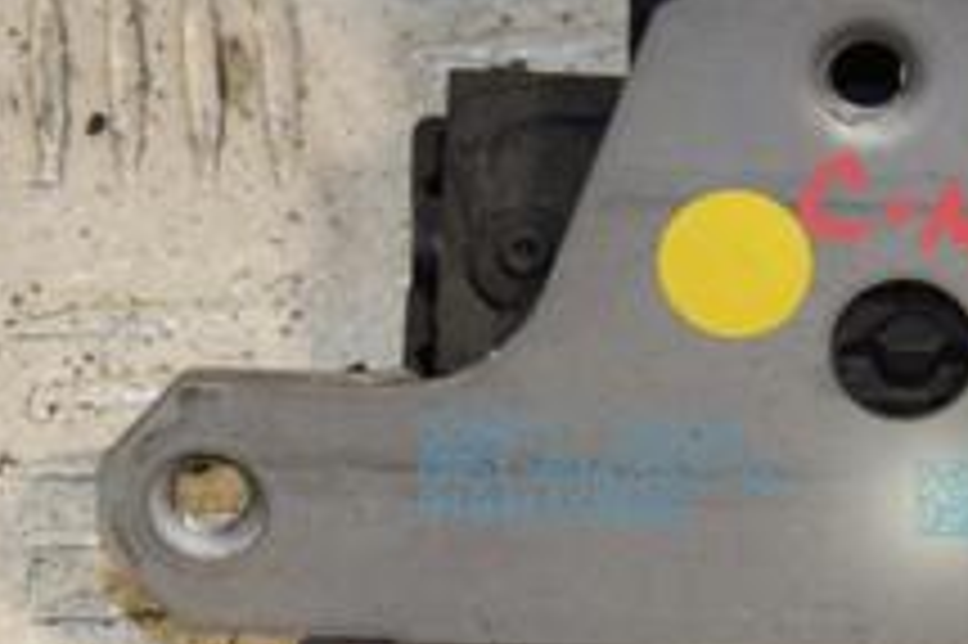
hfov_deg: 9.4
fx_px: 5857
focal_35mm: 218
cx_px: 941
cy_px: 531
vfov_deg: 6.3
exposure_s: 1/200
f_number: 6.3
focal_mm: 52
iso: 800
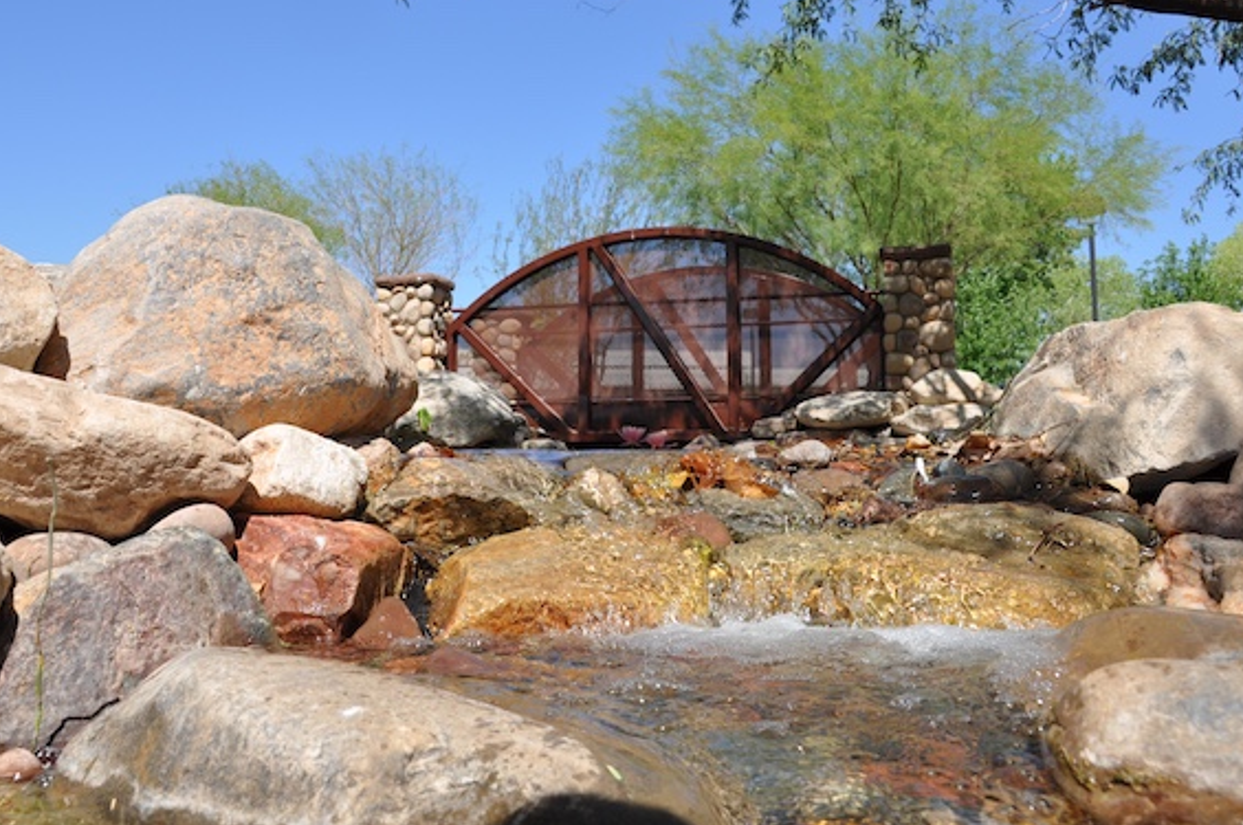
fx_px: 1172
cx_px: 563
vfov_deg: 38.7
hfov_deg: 55.8
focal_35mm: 34
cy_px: 362
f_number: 9
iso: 200
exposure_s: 1/320
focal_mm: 20
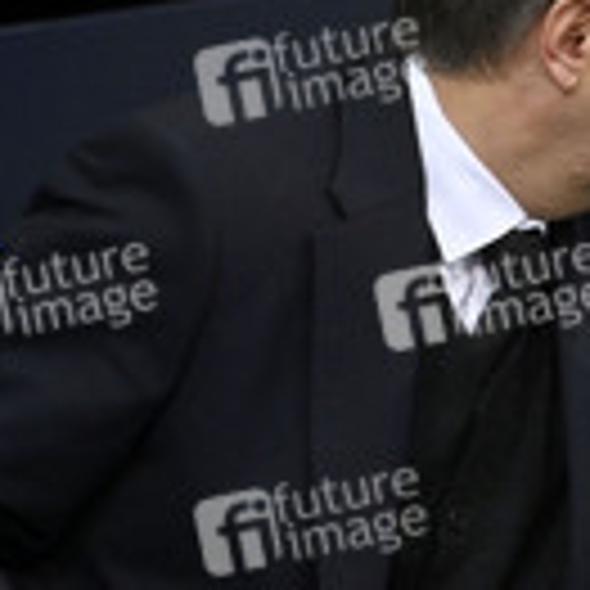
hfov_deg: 1.5
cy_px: 185
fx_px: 22619
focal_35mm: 1173
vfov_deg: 1.5
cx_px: 822
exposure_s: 1/400
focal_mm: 400
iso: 8000
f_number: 5.6
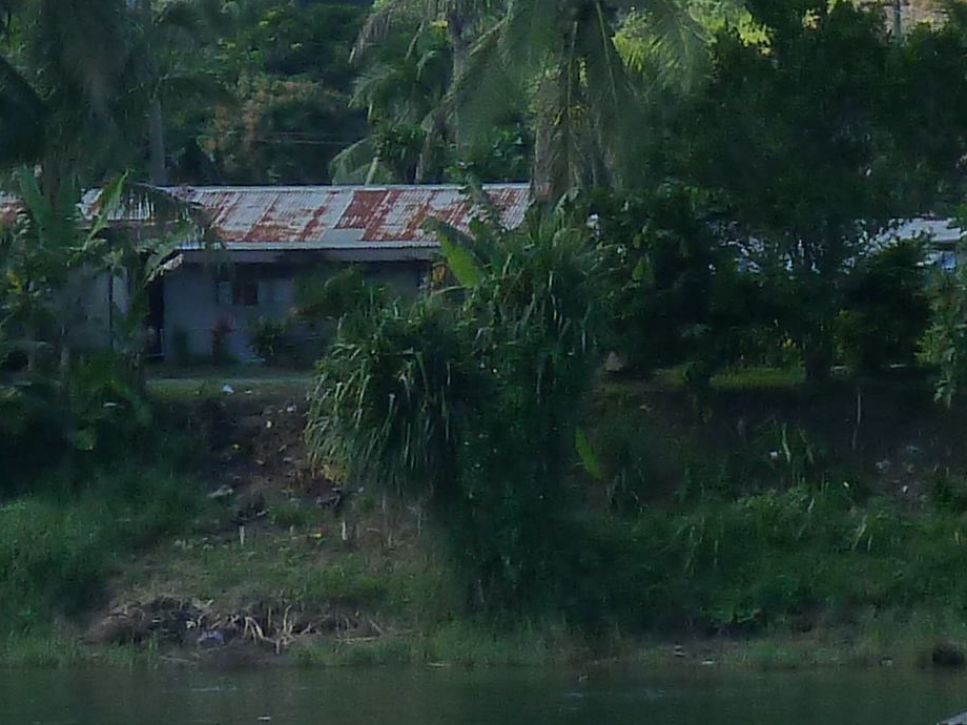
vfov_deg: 4.4
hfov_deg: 5.8
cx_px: 379
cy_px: -223
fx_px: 9470
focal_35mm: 339
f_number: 4.5
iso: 125
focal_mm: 12.8
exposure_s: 1/500
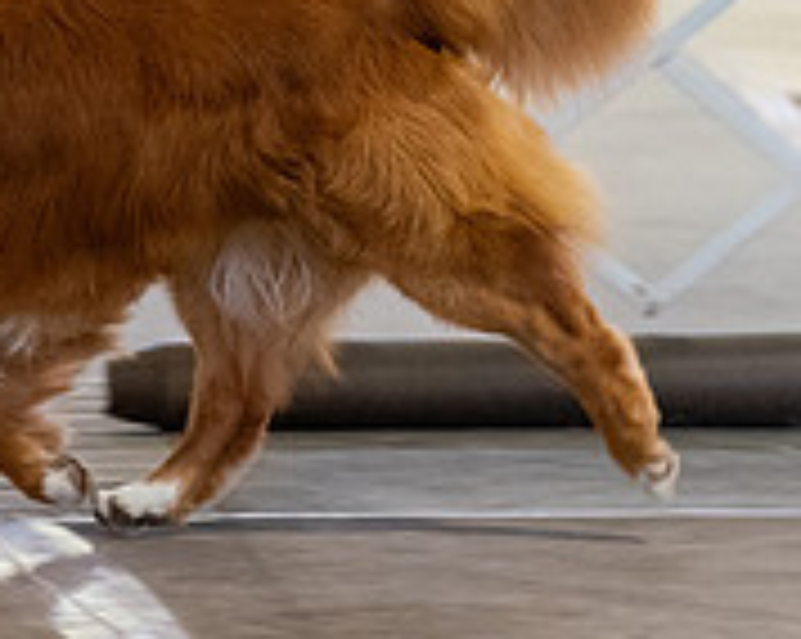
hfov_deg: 3.1
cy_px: -148
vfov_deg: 2.5
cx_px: -92
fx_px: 14848
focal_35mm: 627
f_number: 3.5
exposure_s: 1/250
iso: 6400
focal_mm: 176
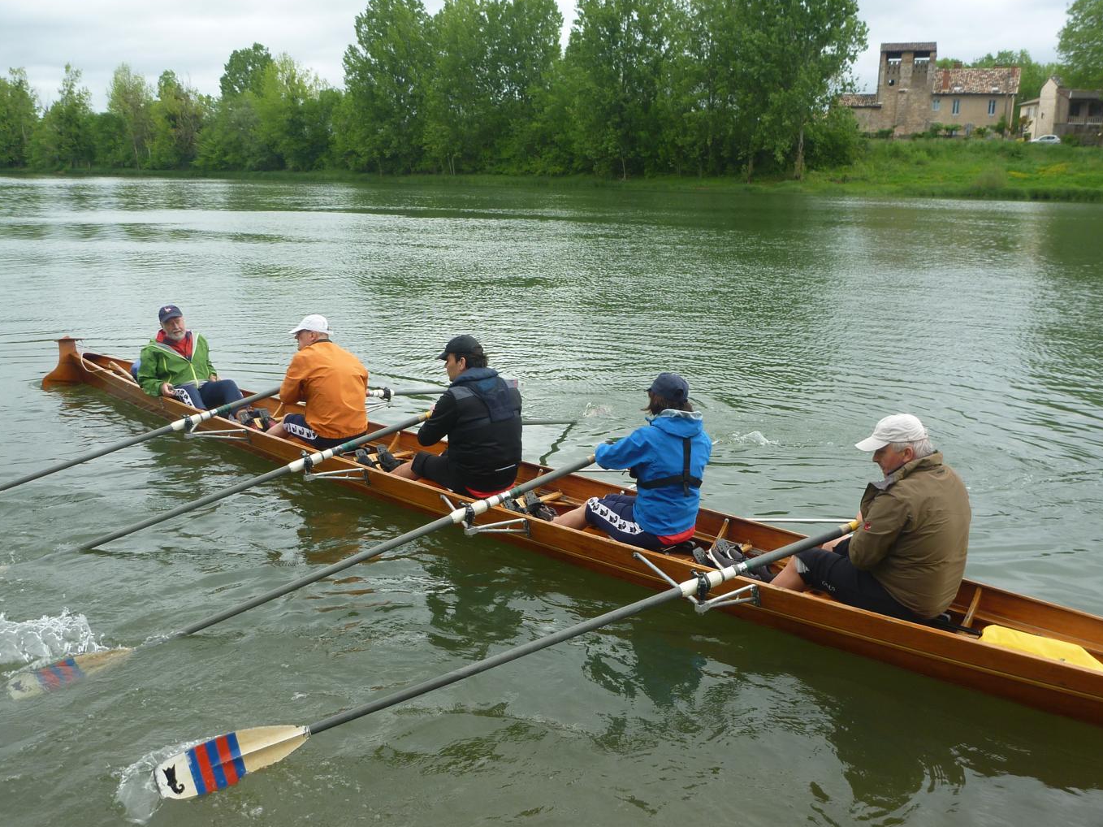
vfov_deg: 42.8
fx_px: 1051
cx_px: 605
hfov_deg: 55.3
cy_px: 476
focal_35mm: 33
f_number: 3.3
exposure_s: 1/200
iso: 80
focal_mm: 4.9
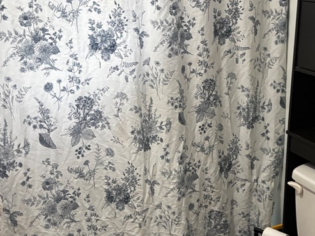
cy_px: 123
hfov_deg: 35.3
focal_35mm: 54
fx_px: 492
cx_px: 204
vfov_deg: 27.0
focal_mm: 5.96
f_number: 1.6
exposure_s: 1/60
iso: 500
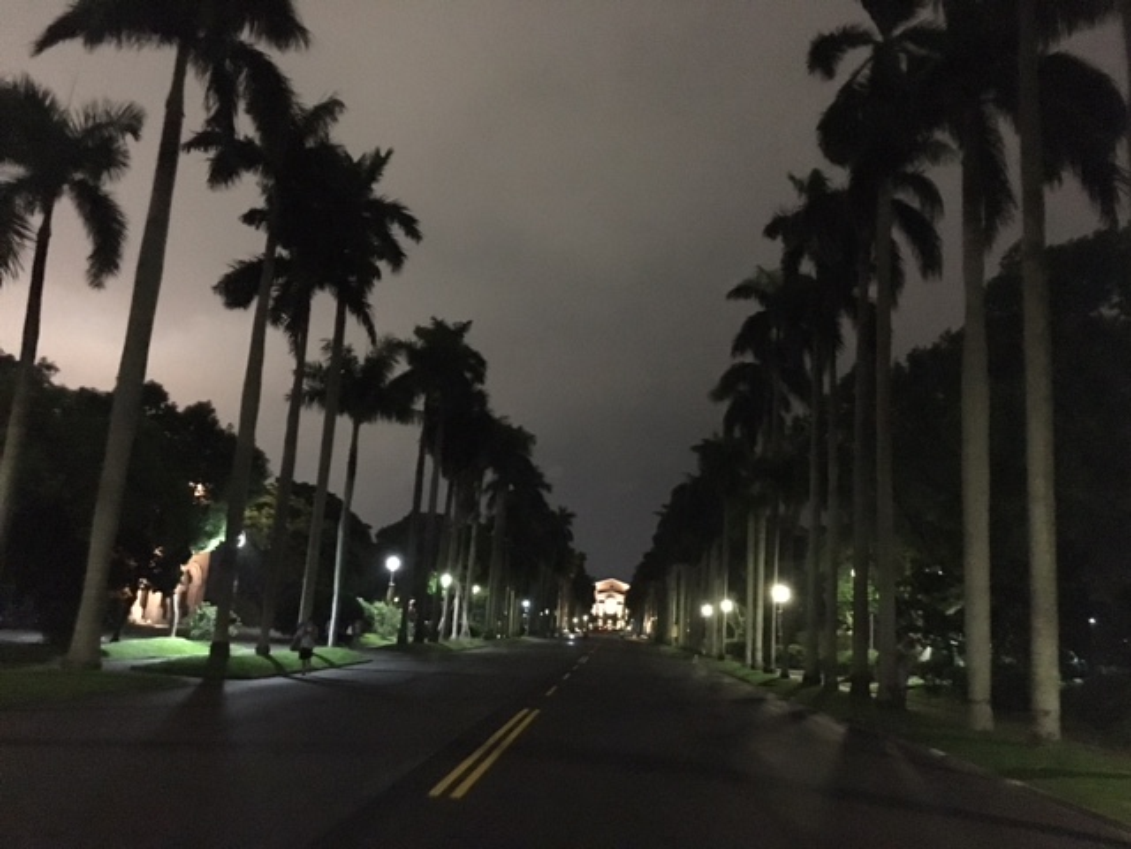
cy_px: 424
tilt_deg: +13.8
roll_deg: -4.0
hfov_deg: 61.7
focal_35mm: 29
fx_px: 948
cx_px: 566
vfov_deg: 48.2
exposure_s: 1/15
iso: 2000
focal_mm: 4.15
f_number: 2.2
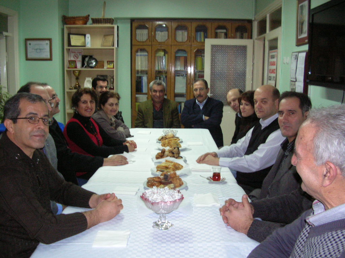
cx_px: 172
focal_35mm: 35
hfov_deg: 52.6
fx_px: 349
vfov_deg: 40.7
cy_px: 129
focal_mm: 5.8
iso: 200
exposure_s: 1/15
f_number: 2.8
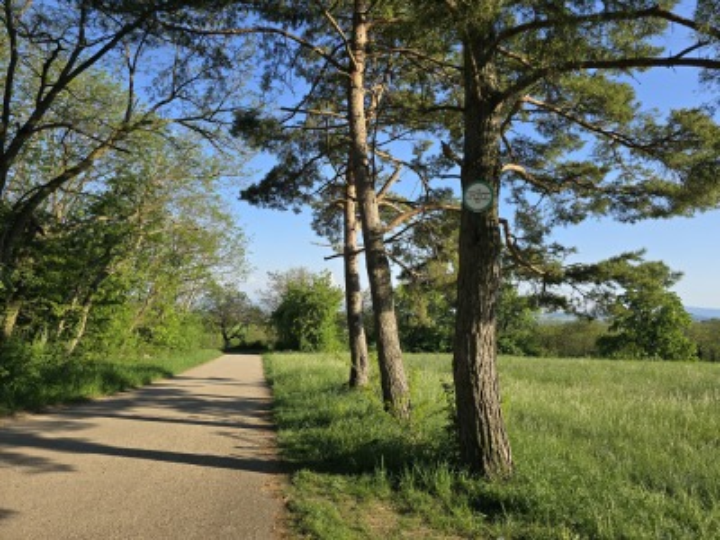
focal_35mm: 23
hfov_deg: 73.9
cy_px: 270
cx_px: 360
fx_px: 478
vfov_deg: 58.9
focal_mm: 6.3
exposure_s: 1/427
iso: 12
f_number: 1.7
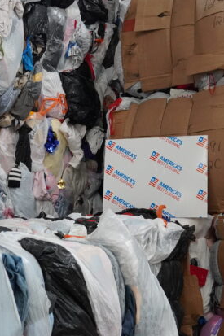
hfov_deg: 20.3
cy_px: 133
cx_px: 112
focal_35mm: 67
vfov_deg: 30.0
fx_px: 626
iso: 2000
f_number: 3.5
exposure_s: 1/160
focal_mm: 18
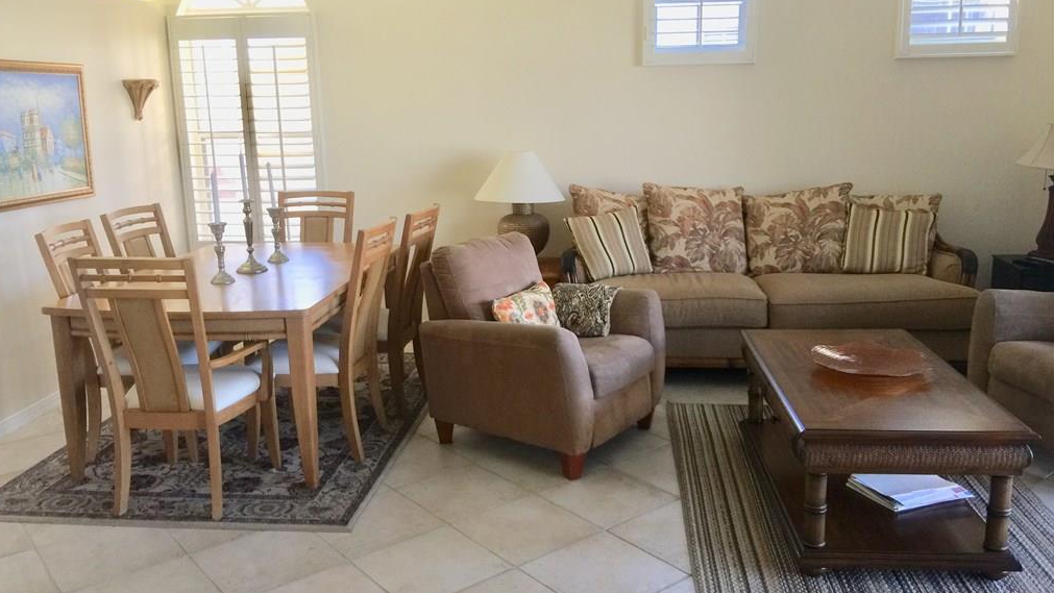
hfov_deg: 61.0
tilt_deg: -9.9
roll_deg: -0.2
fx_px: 894
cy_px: 274
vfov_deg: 36.7
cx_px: 521
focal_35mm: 32
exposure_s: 1/30
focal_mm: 4.15
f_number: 2.2
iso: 40
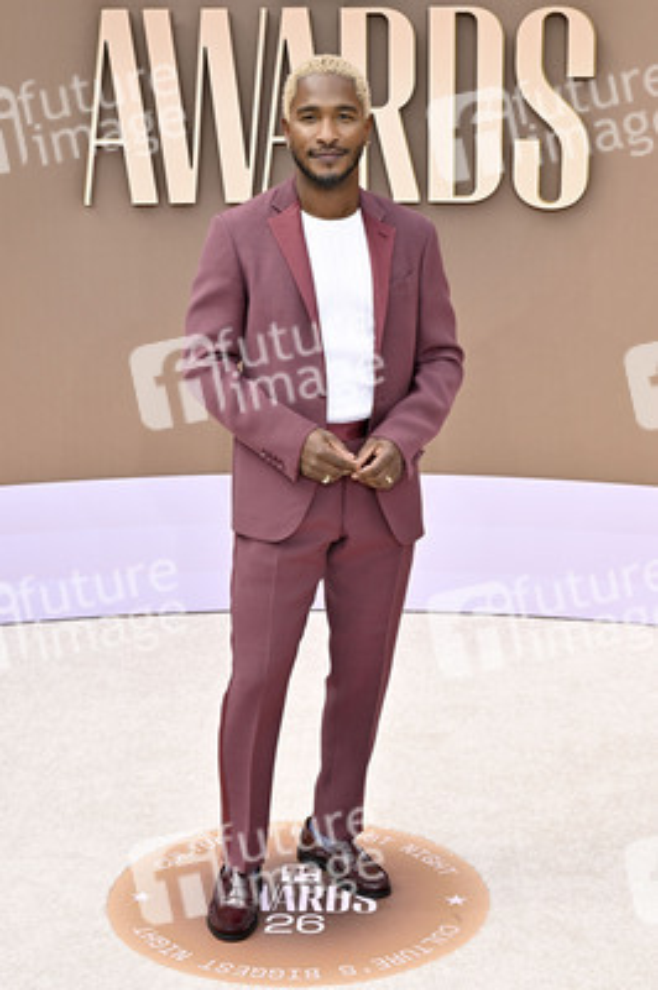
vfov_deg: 36.9
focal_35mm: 54
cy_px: 495
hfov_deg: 25.0
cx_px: 329
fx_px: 1483
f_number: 10
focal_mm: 54
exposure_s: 1/320
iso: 400
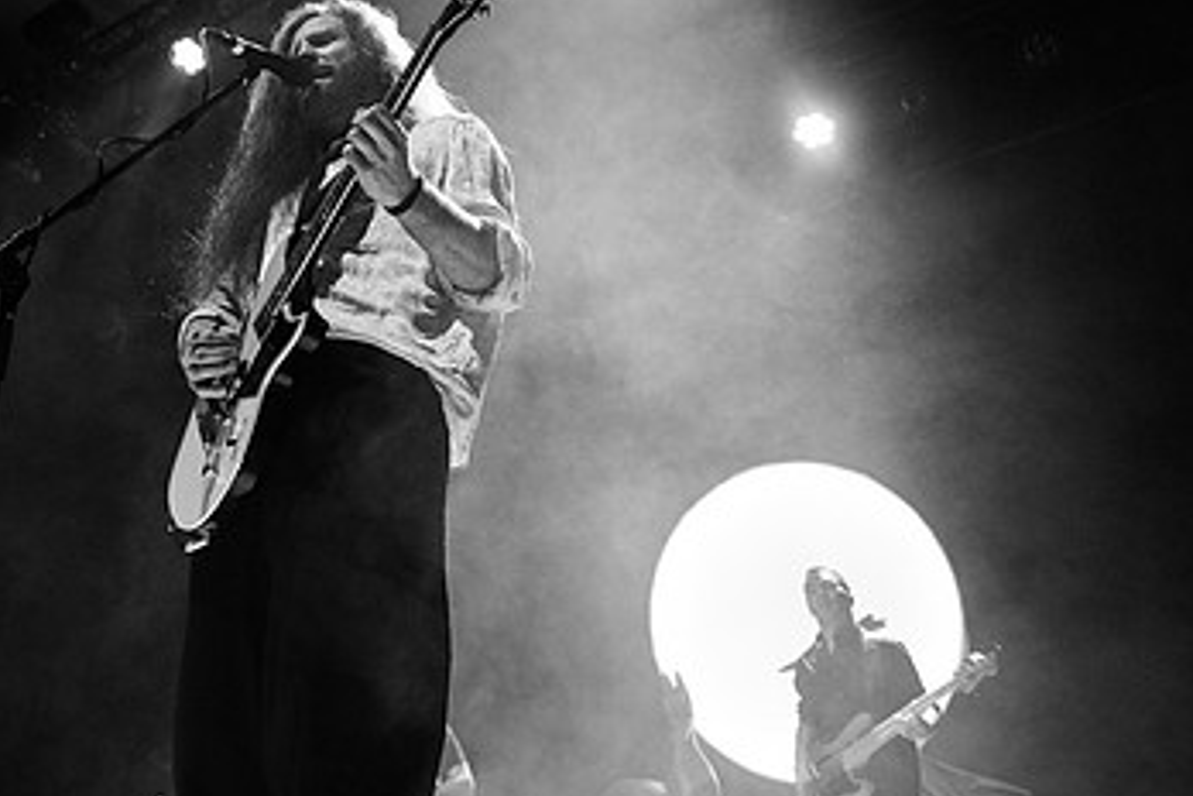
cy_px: 276
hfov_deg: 46.7
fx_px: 1325
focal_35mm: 40
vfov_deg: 33.2
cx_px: 302
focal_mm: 24
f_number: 3.2
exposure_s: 1/125
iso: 2500
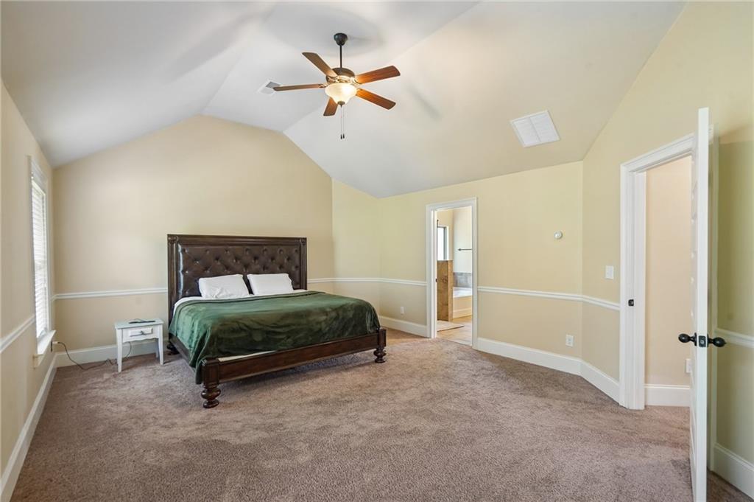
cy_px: 251
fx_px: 335
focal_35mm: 16
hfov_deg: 96.8
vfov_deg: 73.7
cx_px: 377
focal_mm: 16
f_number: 8
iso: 400
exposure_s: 1/1.25
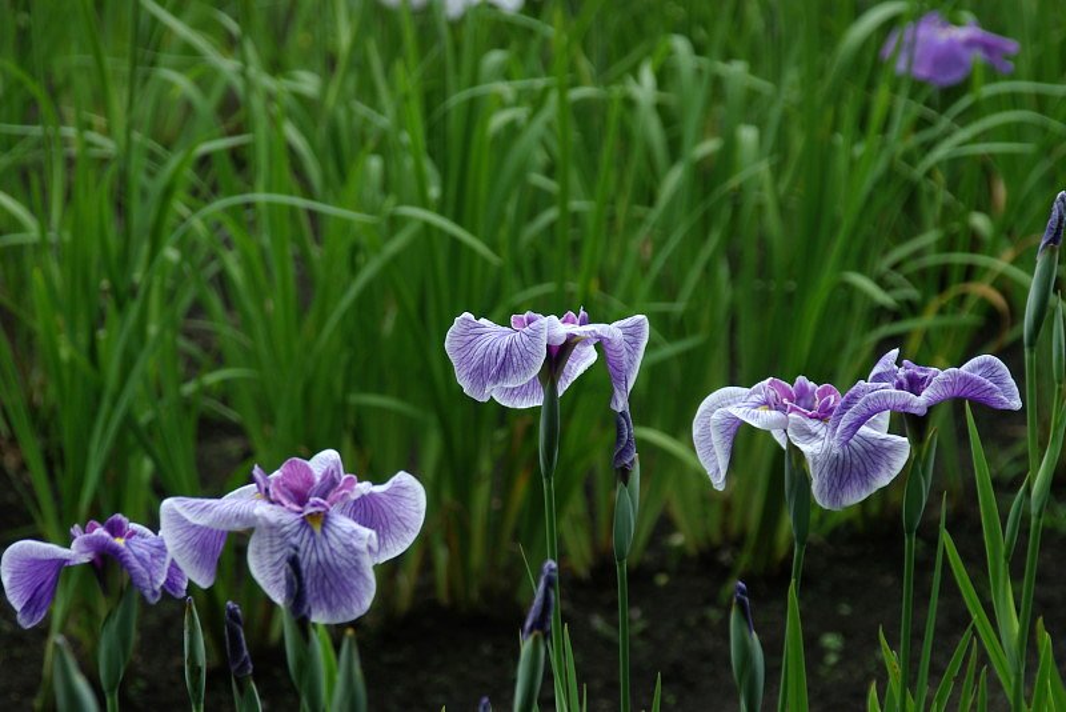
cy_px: 356
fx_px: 4576
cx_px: 533
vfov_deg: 8.9
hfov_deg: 13.3
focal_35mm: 154
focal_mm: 103
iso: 200
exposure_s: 1/125
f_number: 5.6
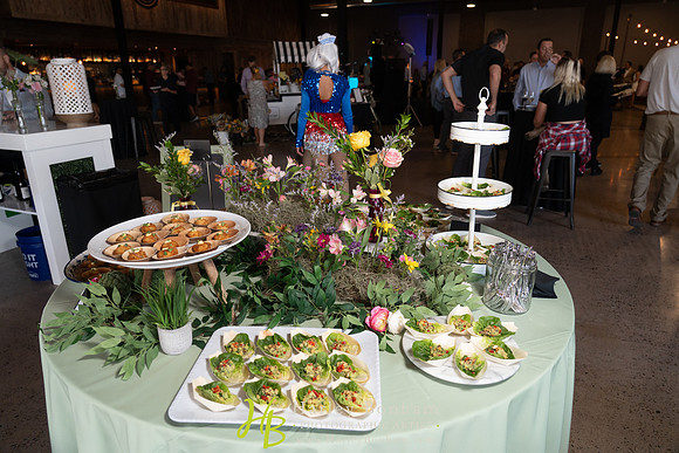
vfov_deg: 53.2
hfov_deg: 73.7
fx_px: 453
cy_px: 226
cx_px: 340
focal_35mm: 24
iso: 1250
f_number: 4
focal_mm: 24
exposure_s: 1/200
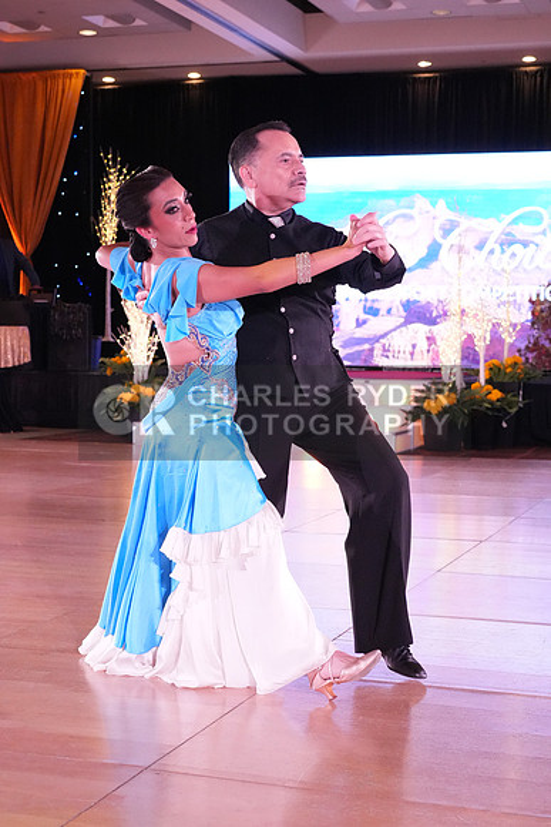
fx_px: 1377
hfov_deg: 22.6
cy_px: 414
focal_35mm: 60
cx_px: 276
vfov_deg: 33.4
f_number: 5
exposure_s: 1/400
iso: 6400
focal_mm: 40
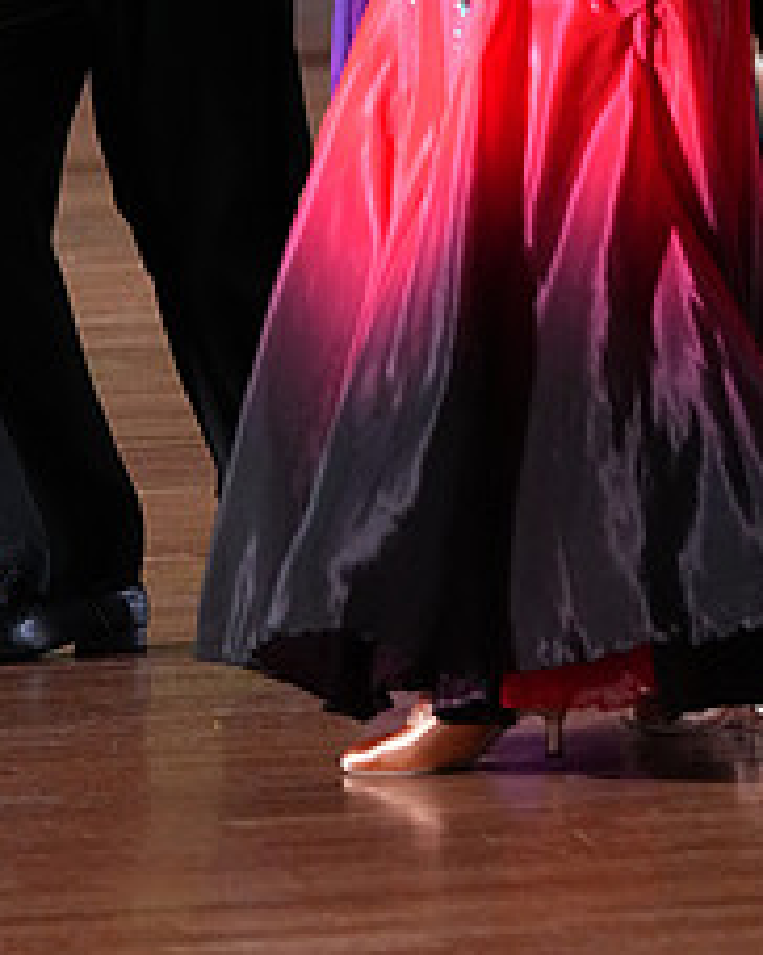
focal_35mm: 342
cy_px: -226
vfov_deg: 5.6
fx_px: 9667
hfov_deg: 4.5
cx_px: 459
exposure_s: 1/400
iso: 6400
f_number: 5
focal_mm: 143
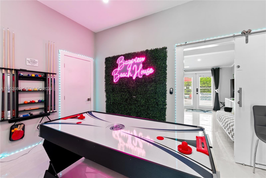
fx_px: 103
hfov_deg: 104.2
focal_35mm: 14
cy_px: 89
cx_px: 133
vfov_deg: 81.3
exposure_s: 1/4
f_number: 7.1
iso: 400
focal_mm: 14
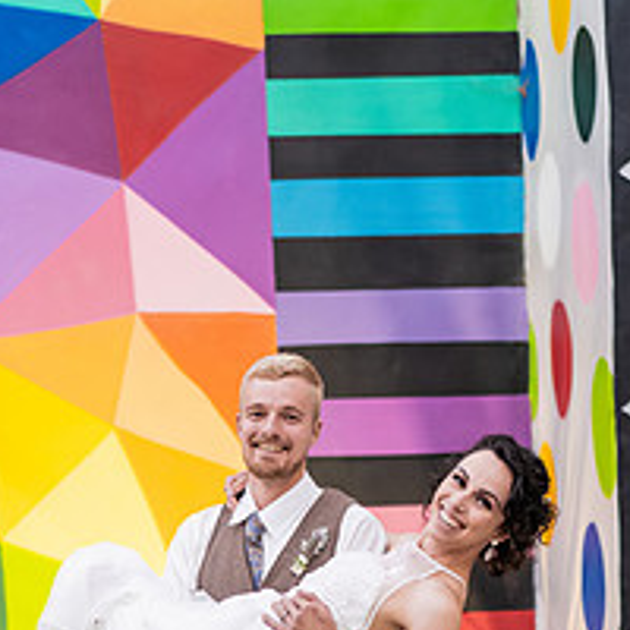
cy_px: 706
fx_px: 2162
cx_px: 255
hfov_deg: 16.6
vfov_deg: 16.1
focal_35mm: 105
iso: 500
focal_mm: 55
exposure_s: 1/160
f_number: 2.2
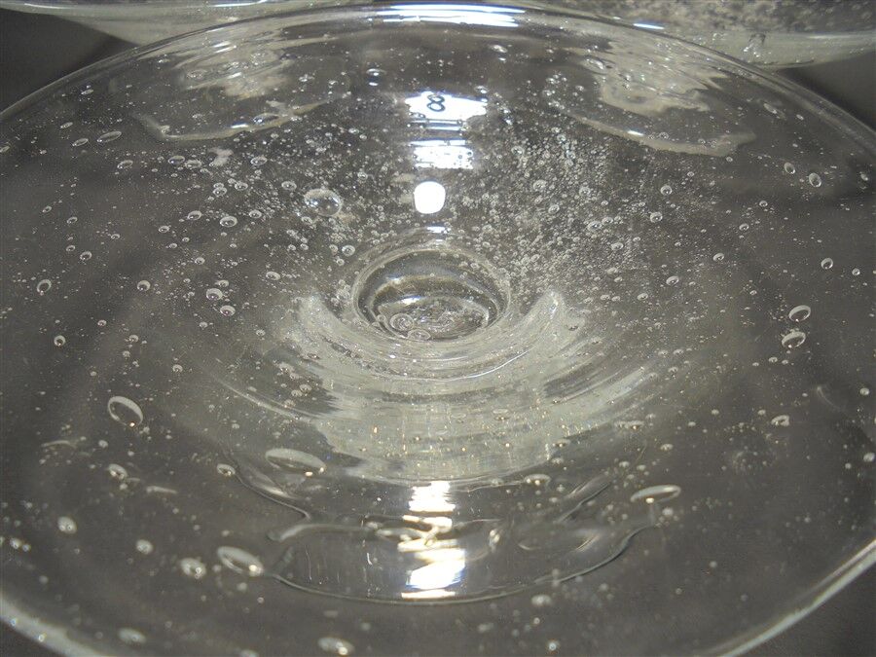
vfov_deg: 53.1
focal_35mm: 26
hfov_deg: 67.3
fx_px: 658
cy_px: 328
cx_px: 438
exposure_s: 1/30
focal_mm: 4.6
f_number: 3.5
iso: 100
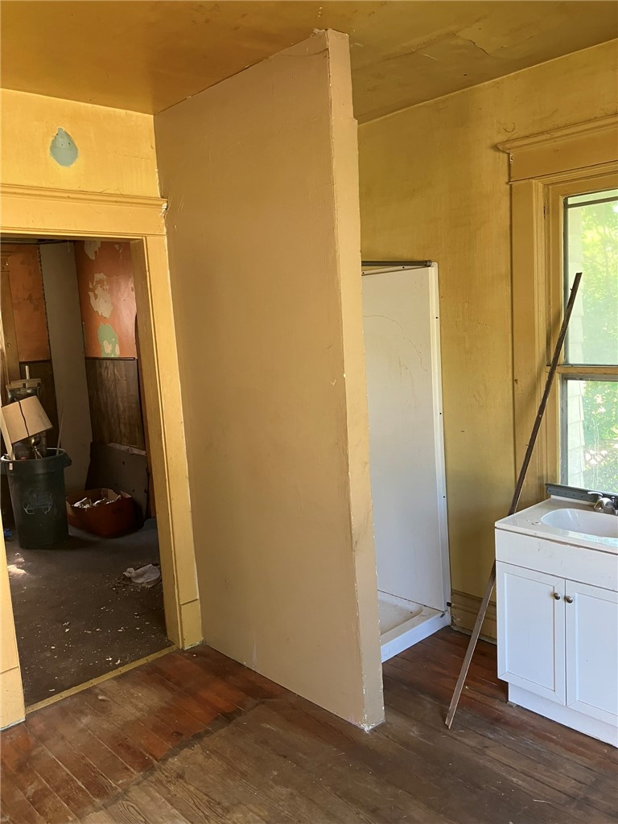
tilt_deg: -6.0
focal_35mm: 28
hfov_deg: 49.7
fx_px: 667
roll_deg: +3.0
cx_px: 309
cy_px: 412
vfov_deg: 63.4
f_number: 1.8
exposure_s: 1/60
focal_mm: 3.99
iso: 160
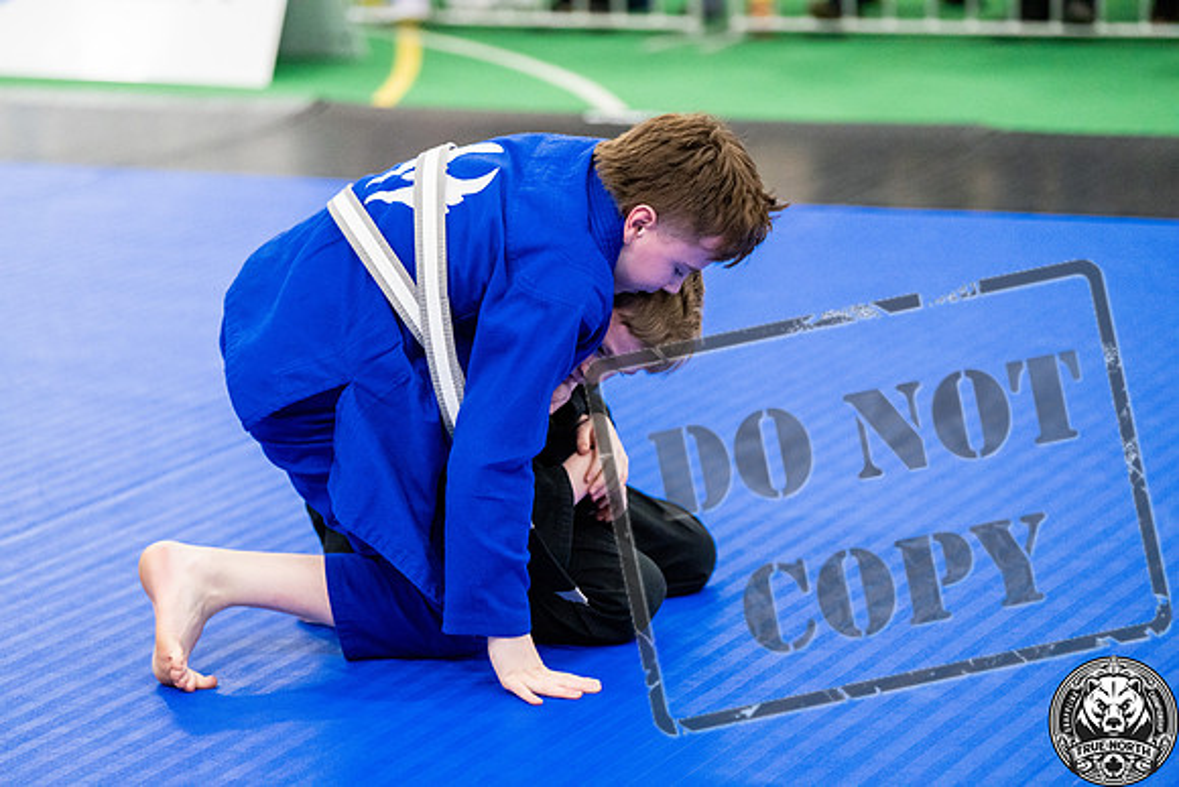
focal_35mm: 122
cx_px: 590
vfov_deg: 11.2
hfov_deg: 16.8
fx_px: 3996
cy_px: 394
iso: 6400
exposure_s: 1/640
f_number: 2.8
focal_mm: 122
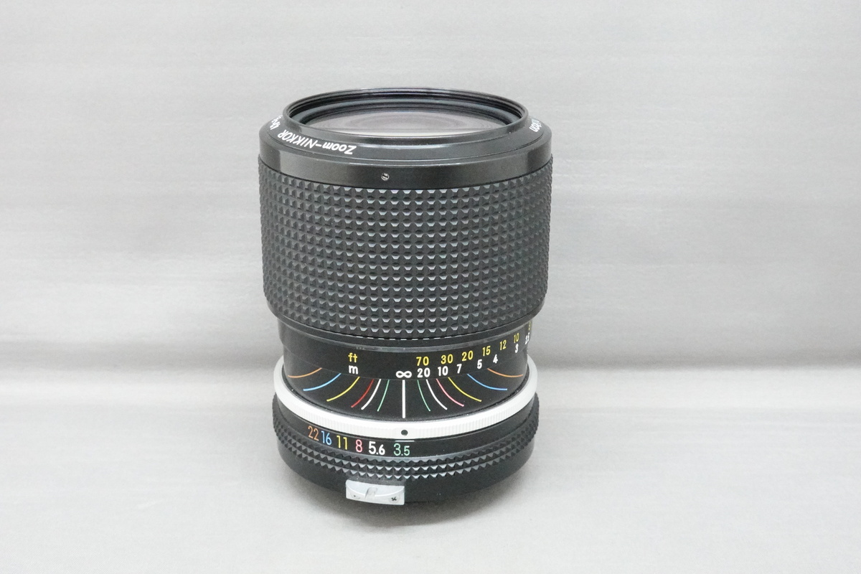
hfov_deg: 40.3
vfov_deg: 27.5
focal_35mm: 49
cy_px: 287
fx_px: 1172
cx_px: 430
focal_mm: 18.63
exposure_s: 1/50
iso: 6400
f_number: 8
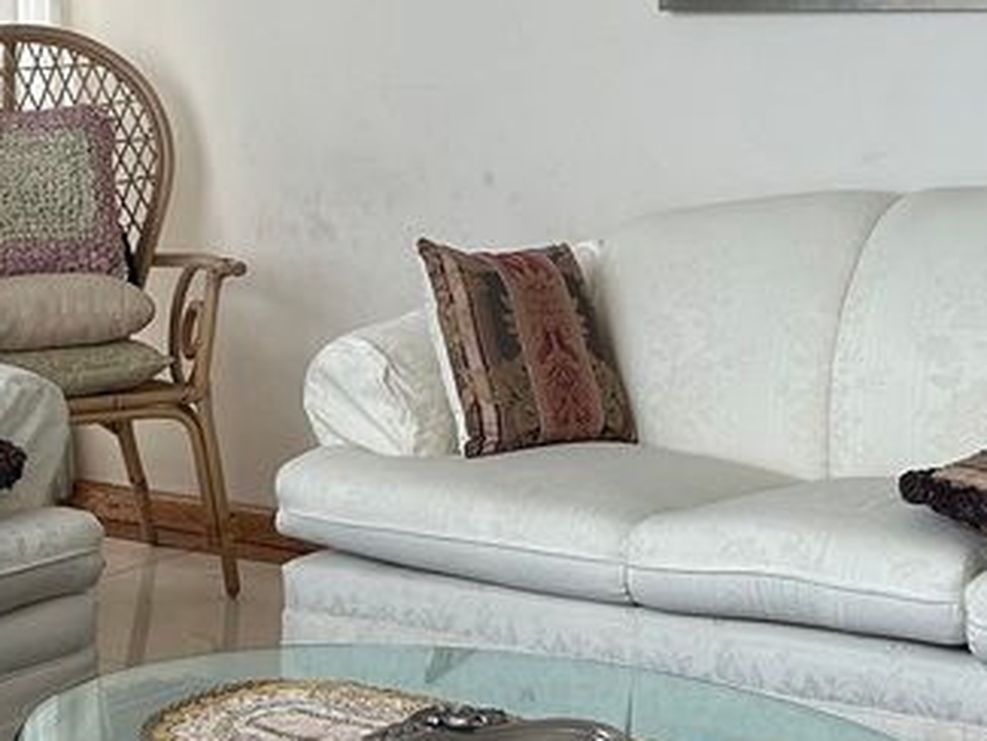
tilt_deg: +1.9
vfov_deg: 14.8
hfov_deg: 20.4
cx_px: 620
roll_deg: +1.4
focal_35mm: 96
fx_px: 2738
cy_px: -191
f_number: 1.5
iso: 50
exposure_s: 1/319
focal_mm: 5.7
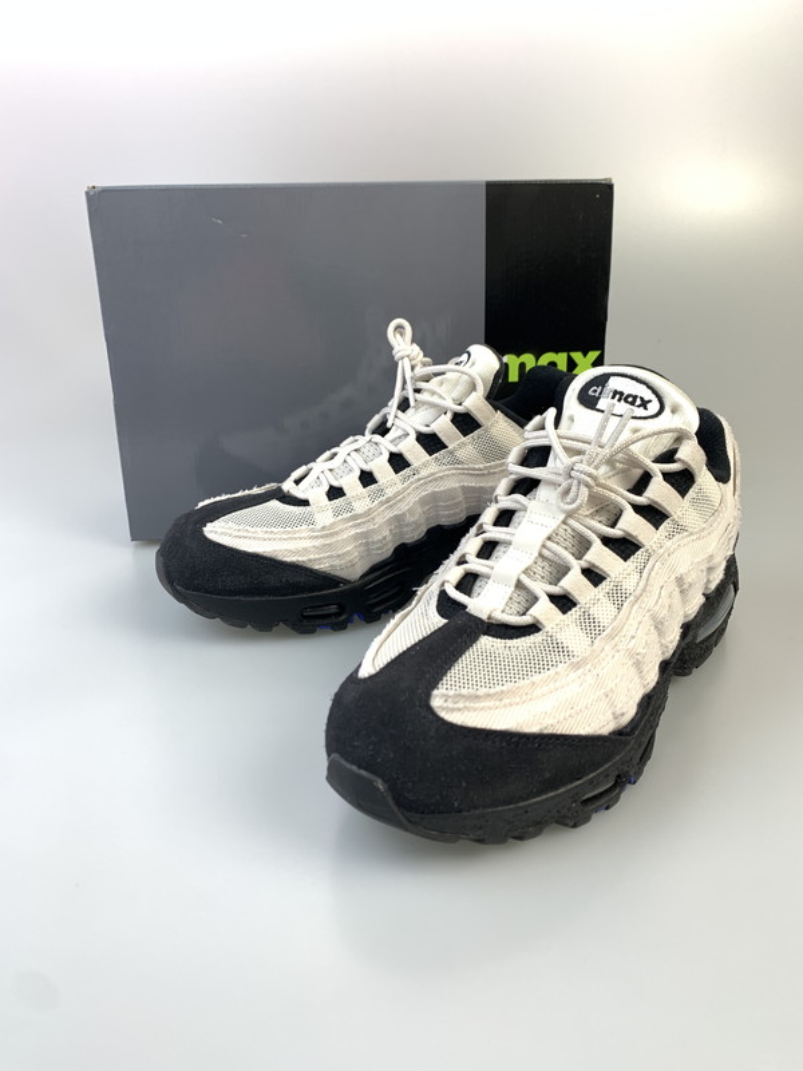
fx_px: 804
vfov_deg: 67.3
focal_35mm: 26
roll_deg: +0.6
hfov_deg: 53.1
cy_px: 536
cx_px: 402
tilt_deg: -20.5
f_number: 1.8
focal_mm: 4.25
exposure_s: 1/100
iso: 80
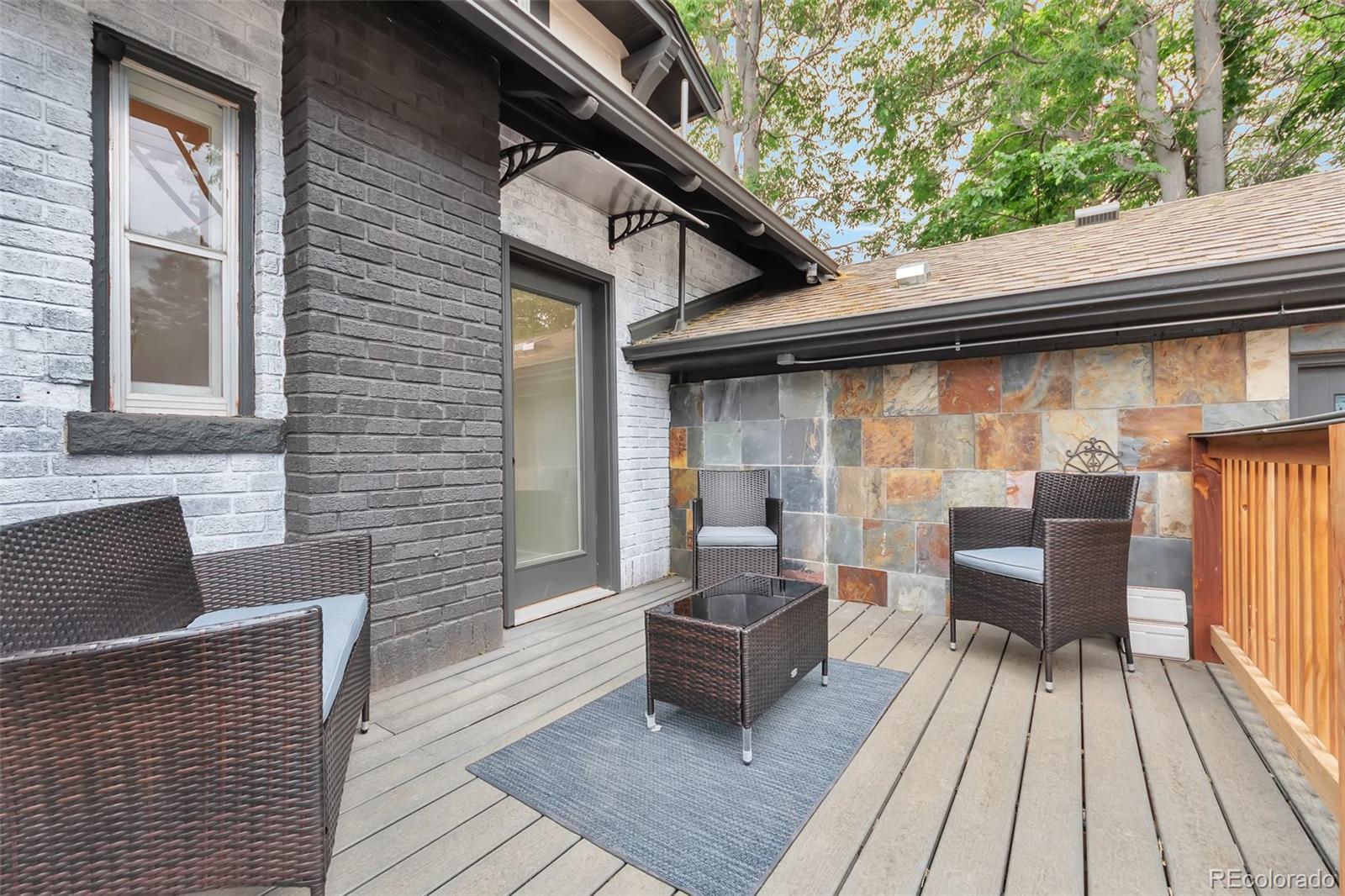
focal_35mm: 14
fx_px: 523
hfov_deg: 104.3
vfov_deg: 81.2
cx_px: 672
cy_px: 448
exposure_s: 1/80
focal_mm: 9.5
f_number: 7.1
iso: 125
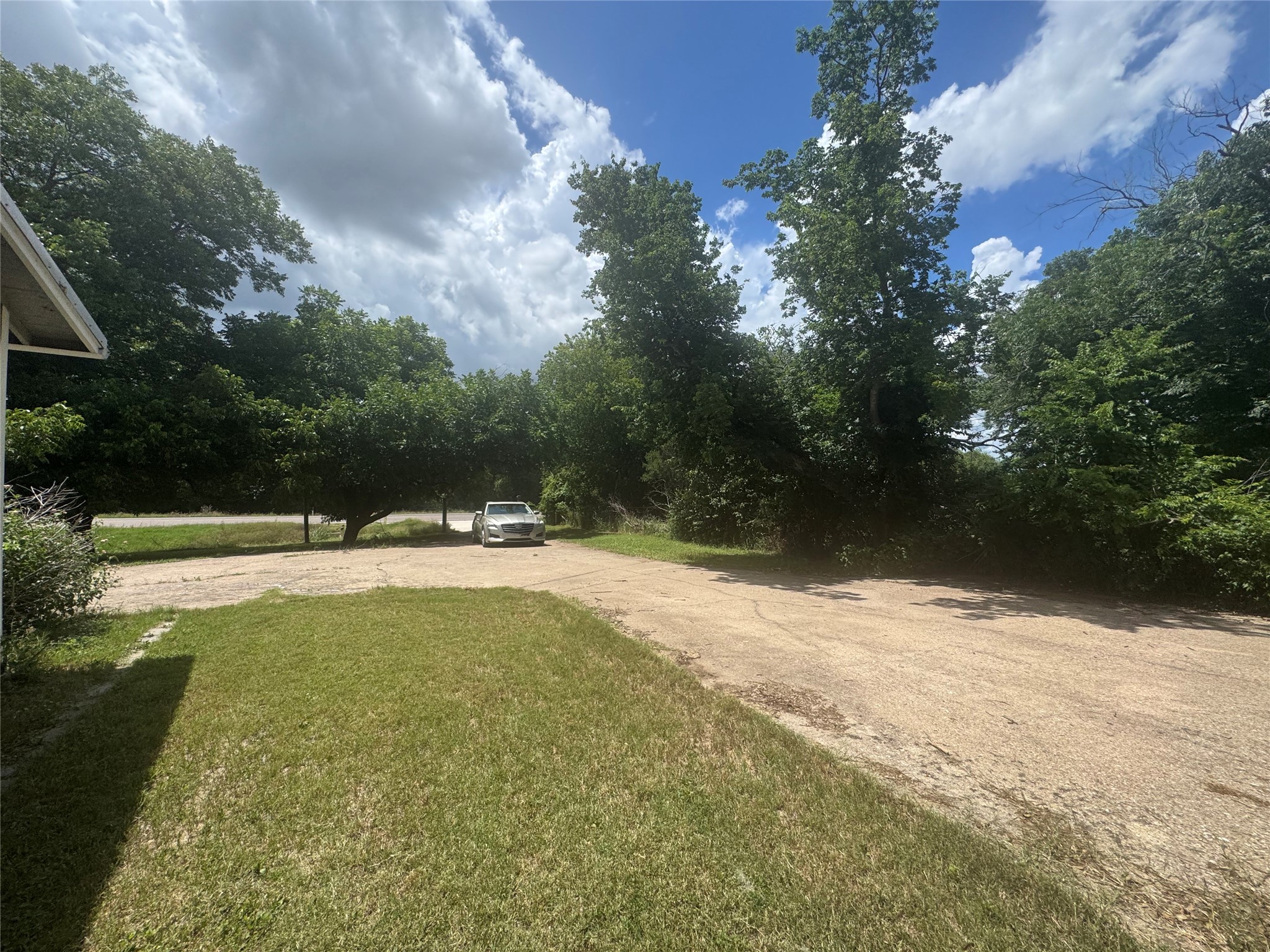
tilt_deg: -2.2
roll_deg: +0.9
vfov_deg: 85.7
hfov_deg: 102.1
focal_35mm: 14
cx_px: 635
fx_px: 514
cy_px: 476
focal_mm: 2.22
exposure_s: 1/1927
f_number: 2.2
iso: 50
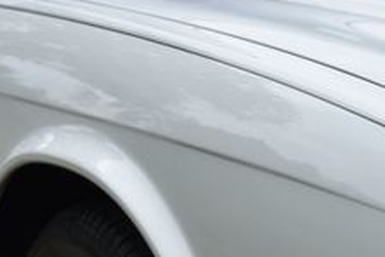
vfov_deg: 7.5
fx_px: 1946
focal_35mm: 182
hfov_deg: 11.3
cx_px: 149
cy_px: 276
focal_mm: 42
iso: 100
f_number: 8
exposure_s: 1/250
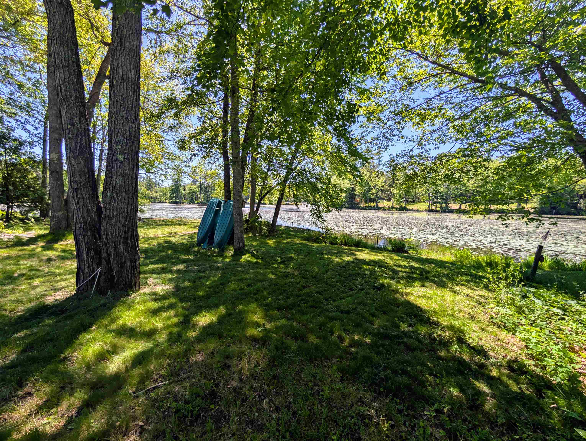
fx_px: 203
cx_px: 293
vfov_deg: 94.6
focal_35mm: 12
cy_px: 220
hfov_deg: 110.5
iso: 47
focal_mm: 2.02
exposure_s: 1/1379
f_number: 1.7
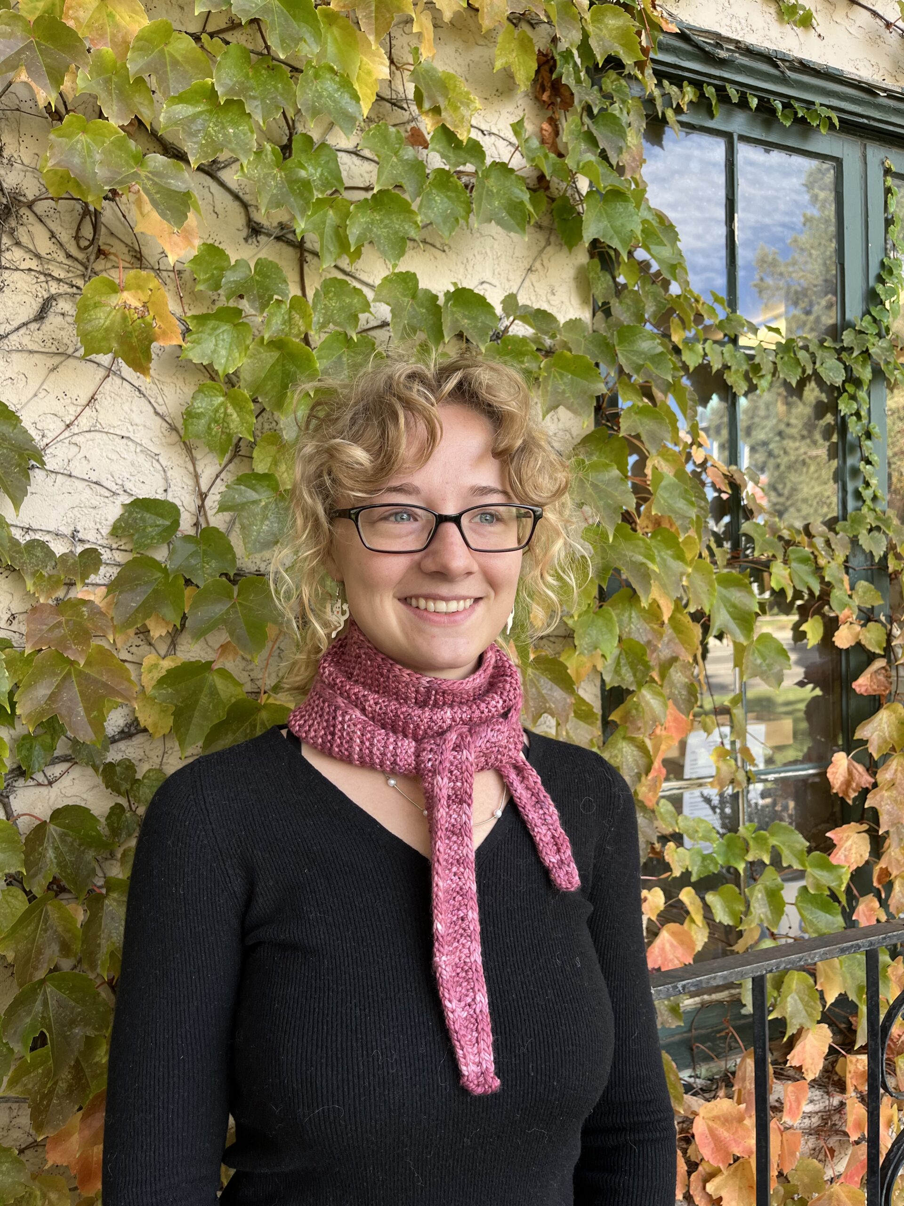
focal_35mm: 26
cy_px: 603
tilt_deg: -1.3
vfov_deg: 67.3
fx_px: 905
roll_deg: +1.6
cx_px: 452
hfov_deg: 53.1
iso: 32
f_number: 1.6
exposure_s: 1/141
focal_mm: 5.1
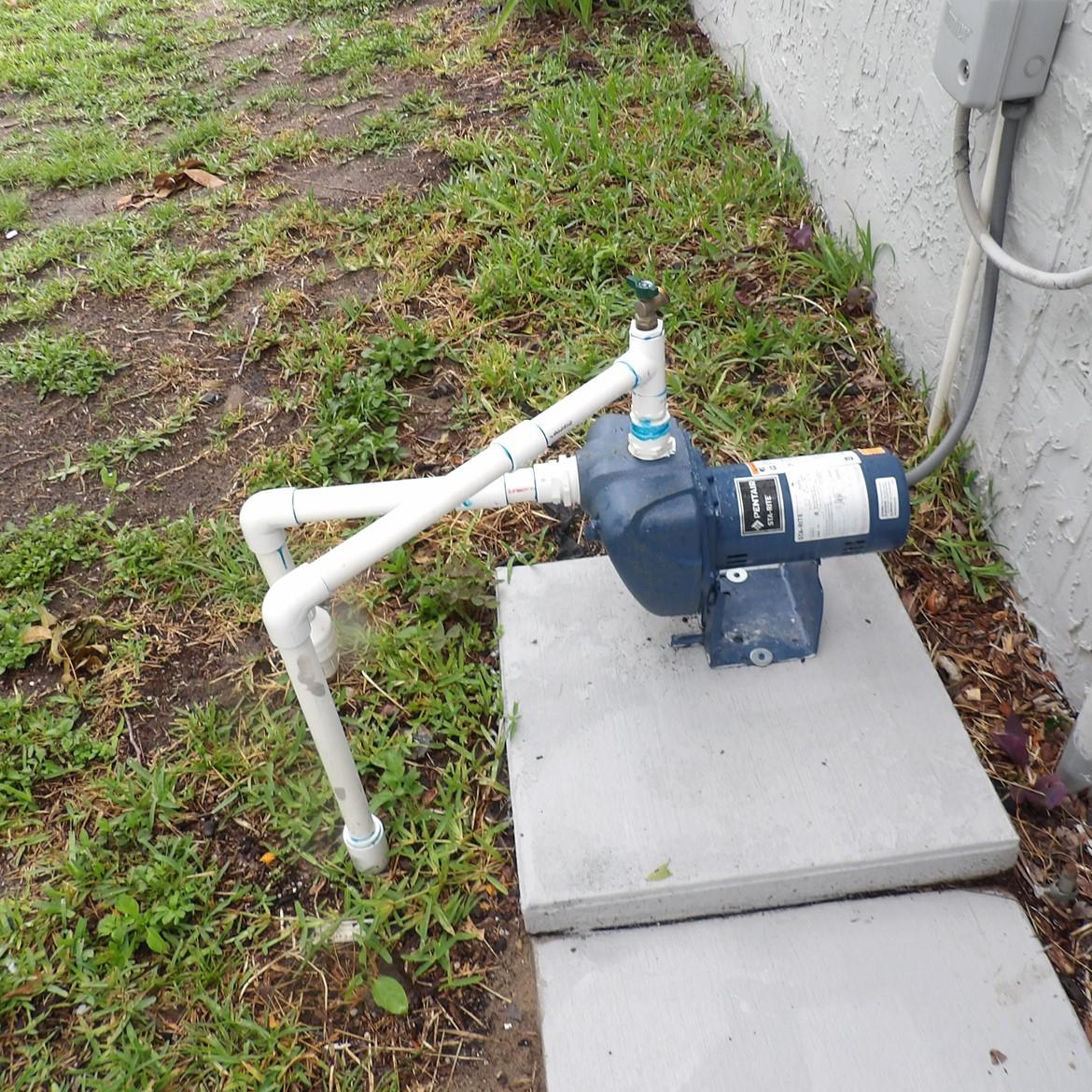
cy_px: 547
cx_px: 560
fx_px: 1035
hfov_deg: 55.6
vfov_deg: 55.6
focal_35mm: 29
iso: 102
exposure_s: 1/33
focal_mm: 4.3
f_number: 3.2
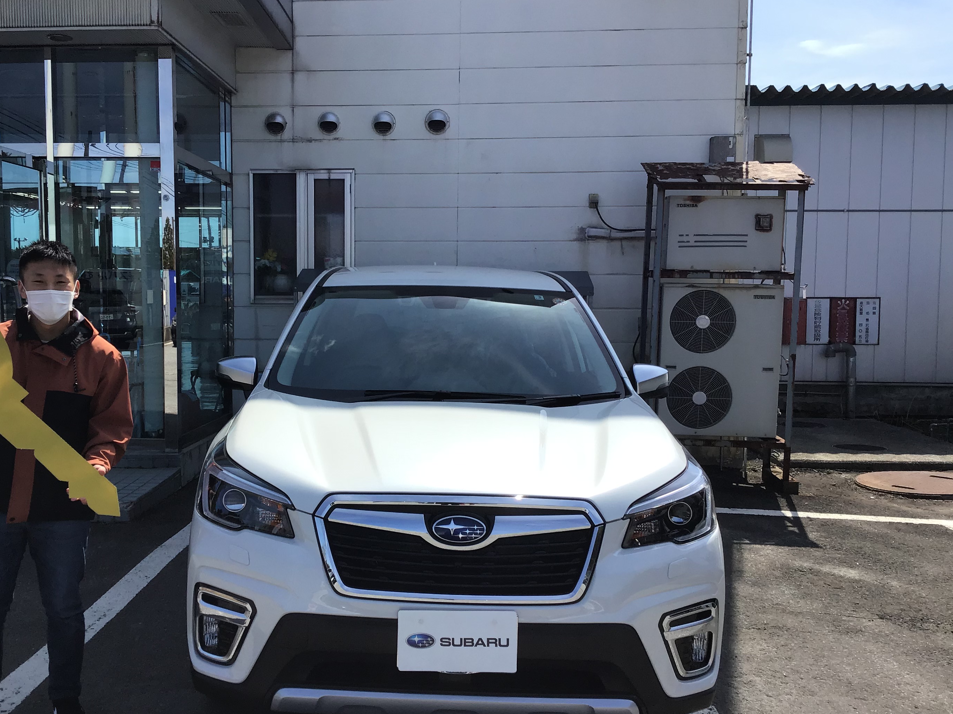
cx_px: 388
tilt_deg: -5.3
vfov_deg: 38.7
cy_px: 368
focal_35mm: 37
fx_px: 1019
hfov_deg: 49.9
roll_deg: -0.2
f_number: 2.4
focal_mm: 3.3
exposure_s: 1/1253
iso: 25
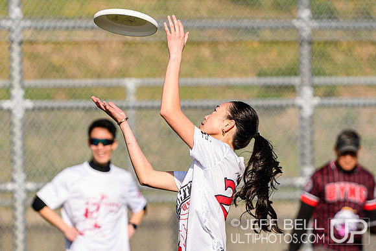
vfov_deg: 2.9
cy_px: 143
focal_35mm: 475
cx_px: 160
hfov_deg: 4.3
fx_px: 4964
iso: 160
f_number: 3.2
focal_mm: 190
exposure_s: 1/2500
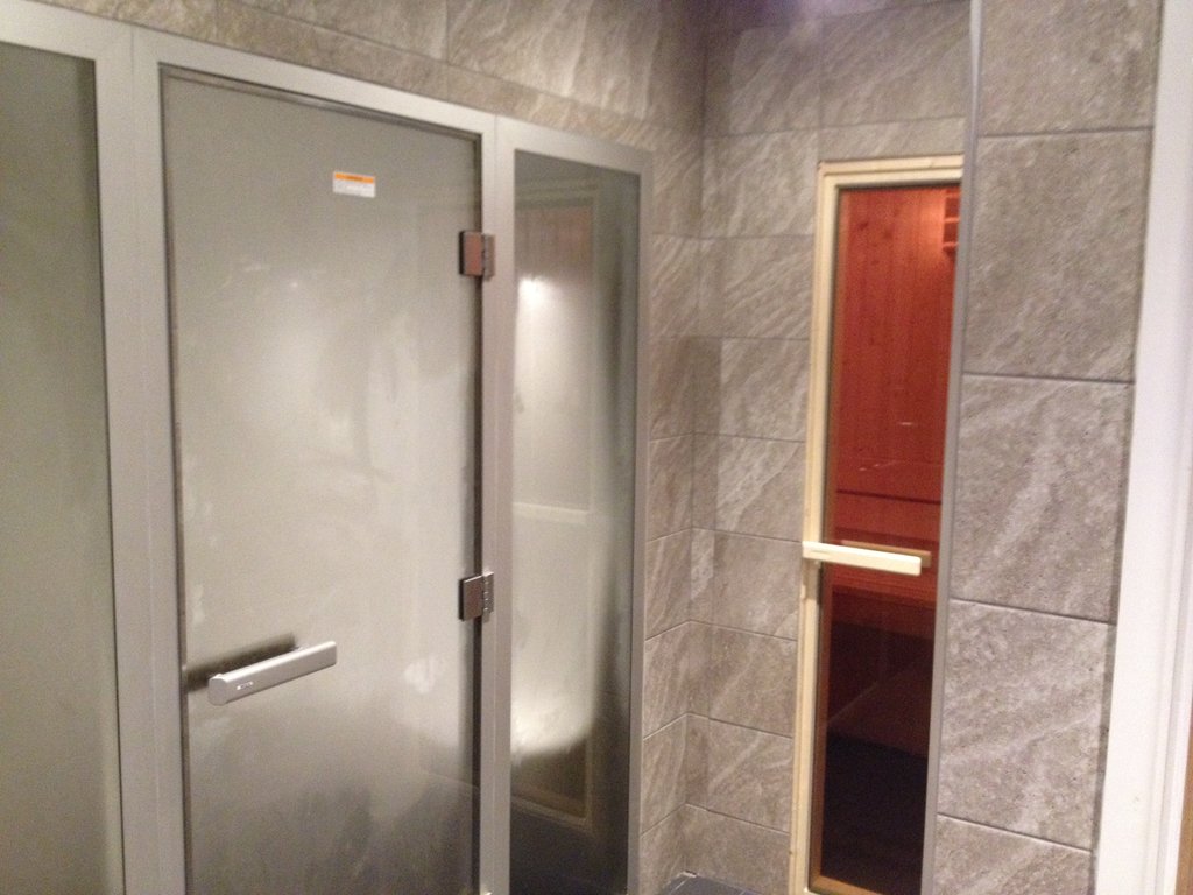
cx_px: 596
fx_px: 1206
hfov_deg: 52.6
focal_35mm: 35
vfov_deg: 40.7
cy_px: 448
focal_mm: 4.28
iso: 400
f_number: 2.4
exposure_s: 1/17
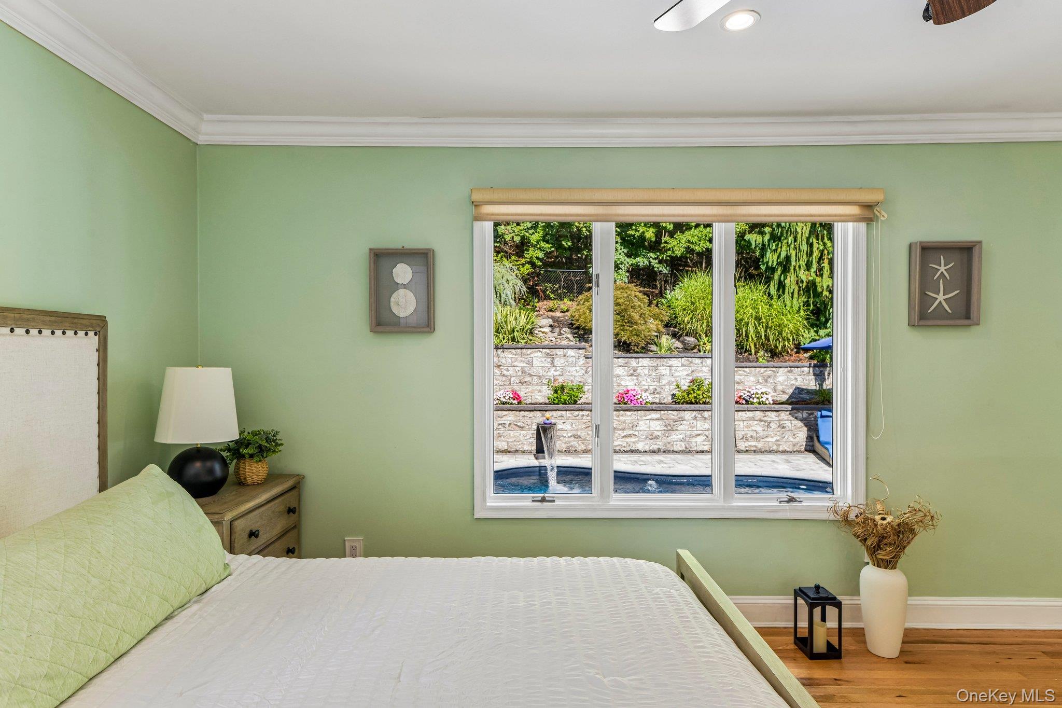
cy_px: 354
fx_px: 590
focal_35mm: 20
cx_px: 531
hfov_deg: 84.0
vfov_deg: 61.9
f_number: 9
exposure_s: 1/50
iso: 250
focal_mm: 20
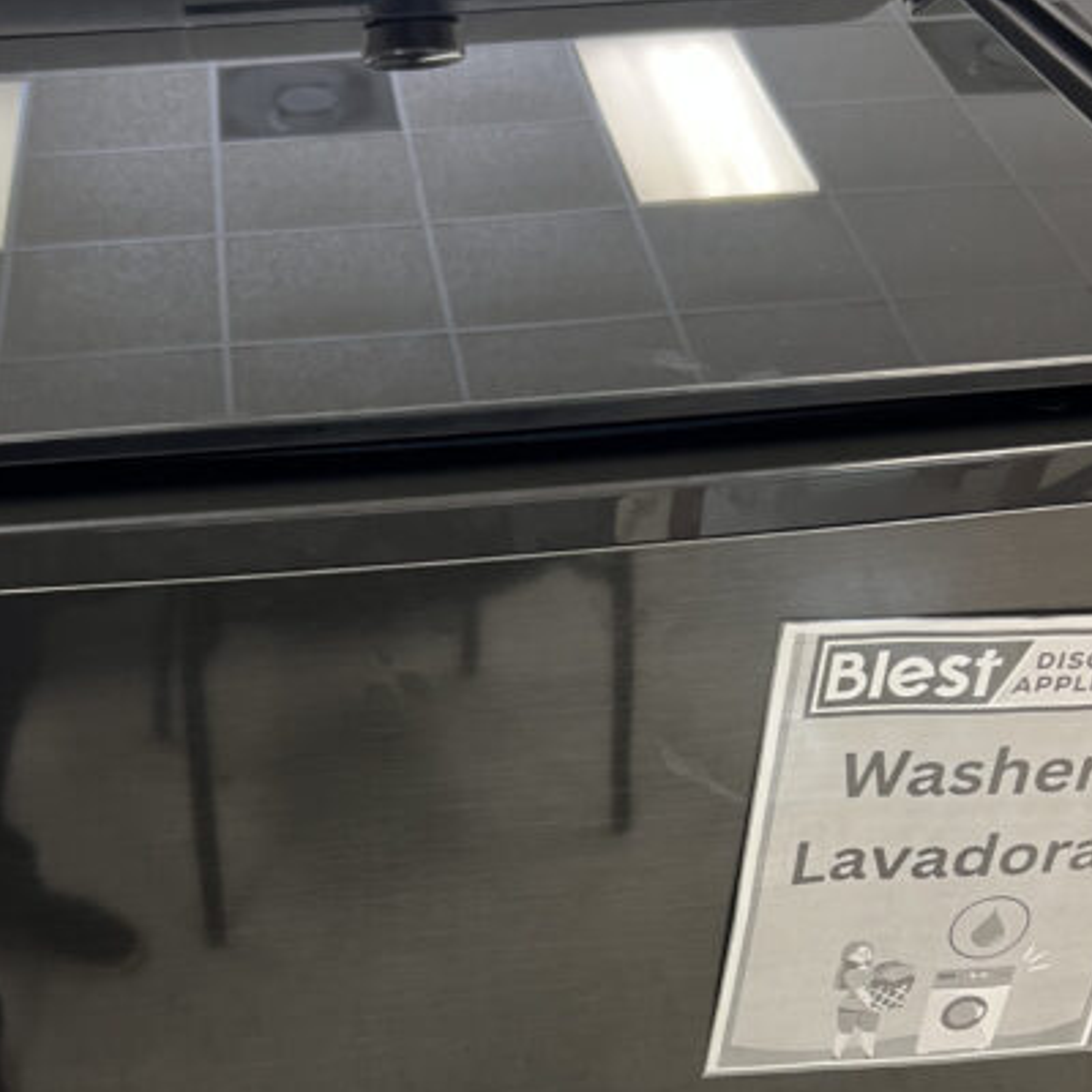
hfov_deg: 36.7
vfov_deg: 36.2
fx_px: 1642
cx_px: 480
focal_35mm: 46
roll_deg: +2.2
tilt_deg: -36.2
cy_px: 775
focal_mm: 5.7
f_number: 1.5
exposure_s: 1/42
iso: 125
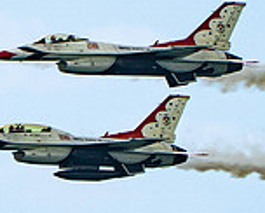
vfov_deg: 0.7
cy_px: 55
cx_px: 26
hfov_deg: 0.8
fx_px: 18557
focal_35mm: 2363
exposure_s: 1/1250
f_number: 9
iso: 640
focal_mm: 400
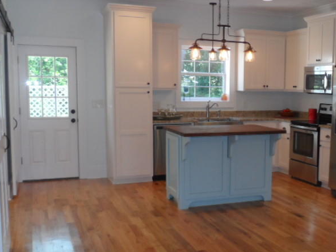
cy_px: 136
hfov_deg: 41.2
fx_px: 437
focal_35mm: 45
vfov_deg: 32.2
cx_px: 238
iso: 160
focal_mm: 4.3
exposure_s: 1/30
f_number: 3.2
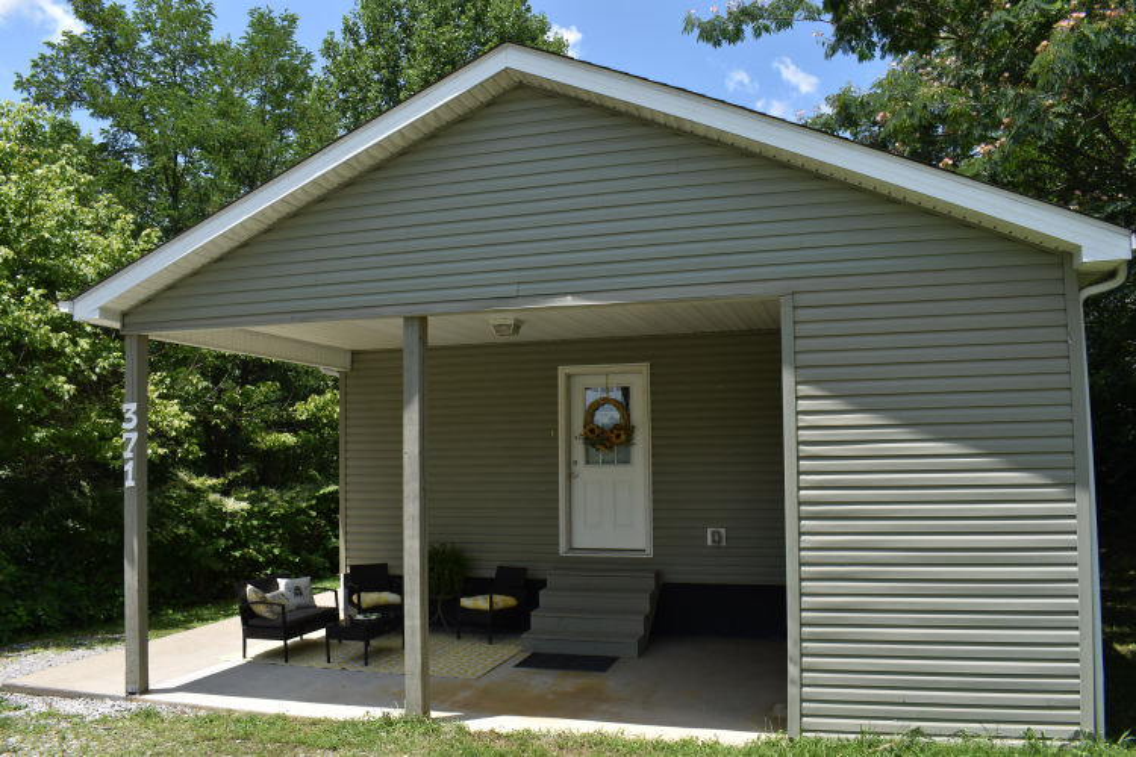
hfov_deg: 67.4
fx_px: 852
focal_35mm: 27
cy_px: 378
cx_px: 568
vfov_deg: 47.9
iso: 125
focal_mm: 18
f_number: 8
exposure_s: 1/250
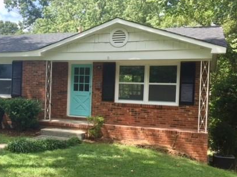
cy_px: 94
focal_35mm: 45
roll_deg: -1.5
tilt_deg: -1.0
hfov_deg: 40.8
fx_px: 308
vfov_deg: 32.2
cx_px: 58
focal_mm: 4.15
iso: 32
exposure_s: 1/989
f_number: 2.2
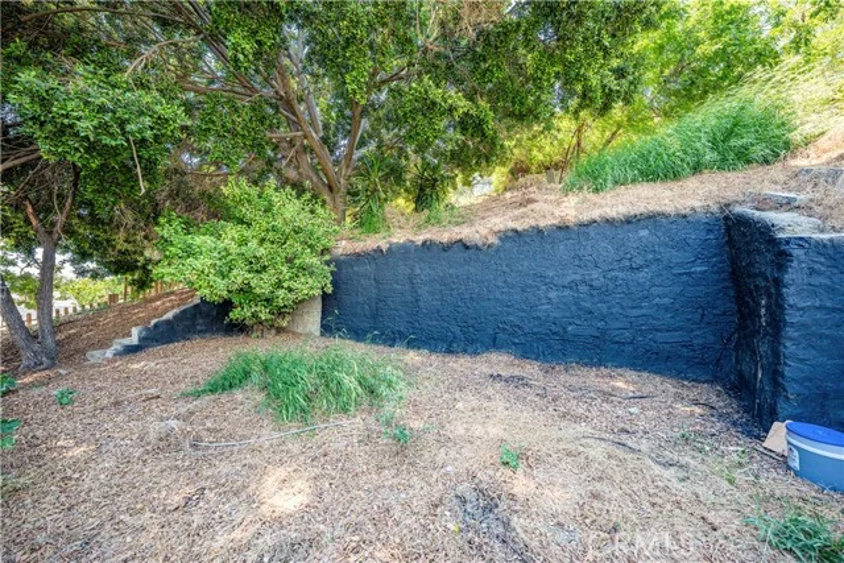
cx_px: 422
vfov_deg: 90.0
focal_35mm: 12
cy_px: 282
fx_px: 281
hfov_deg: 112.6
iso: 800
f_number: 4.5
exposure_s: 1/400
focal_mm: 12
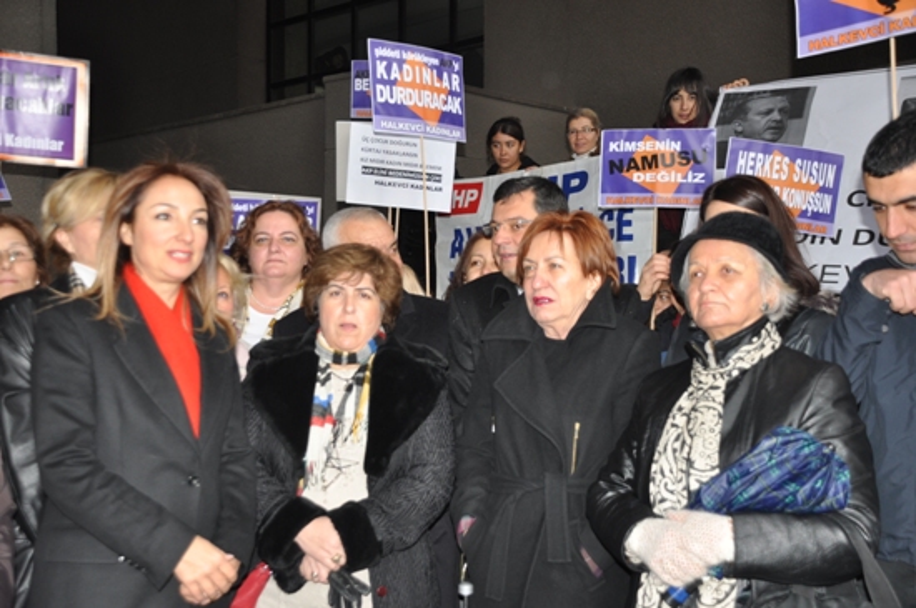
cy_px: 304
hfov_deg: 42.4
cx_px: 458
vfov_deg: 28.9
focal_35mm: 46
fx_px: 1181
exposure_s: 1/60
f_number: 4
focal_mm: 31
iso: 320
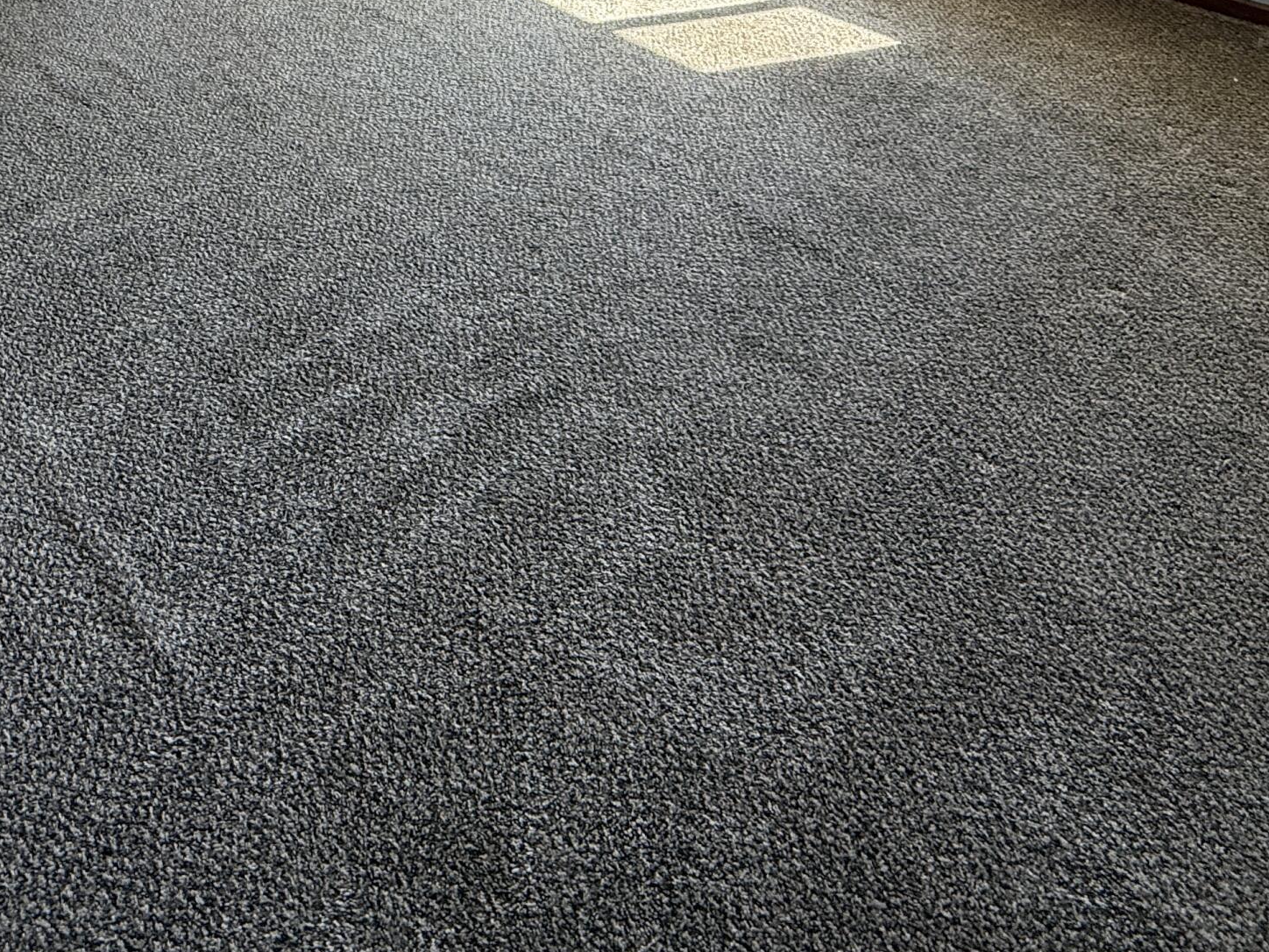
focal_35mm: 29
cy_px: -4
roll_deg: +2.1
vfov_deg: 41.7
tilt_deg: -24.5
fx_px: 1063
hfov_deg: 61.0
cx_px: 497
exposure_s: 1/99
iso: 125
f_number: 2.2
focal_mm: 2.22
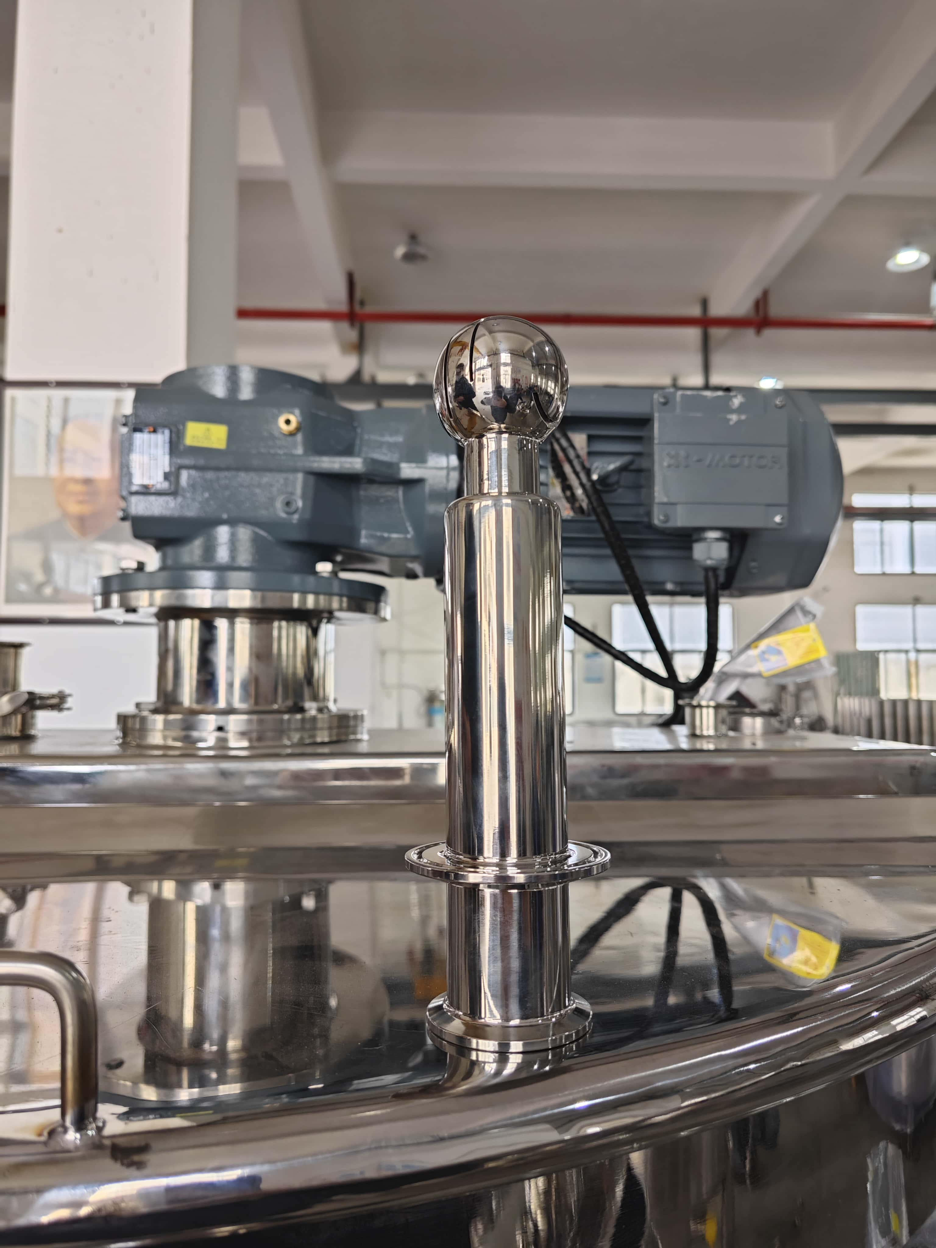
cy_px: 624
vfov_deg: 73.9
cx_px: 468
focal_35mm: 23
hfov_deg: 58.9
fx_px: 829
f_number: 1.8
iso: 250
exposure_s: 1/100
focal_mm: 5.43
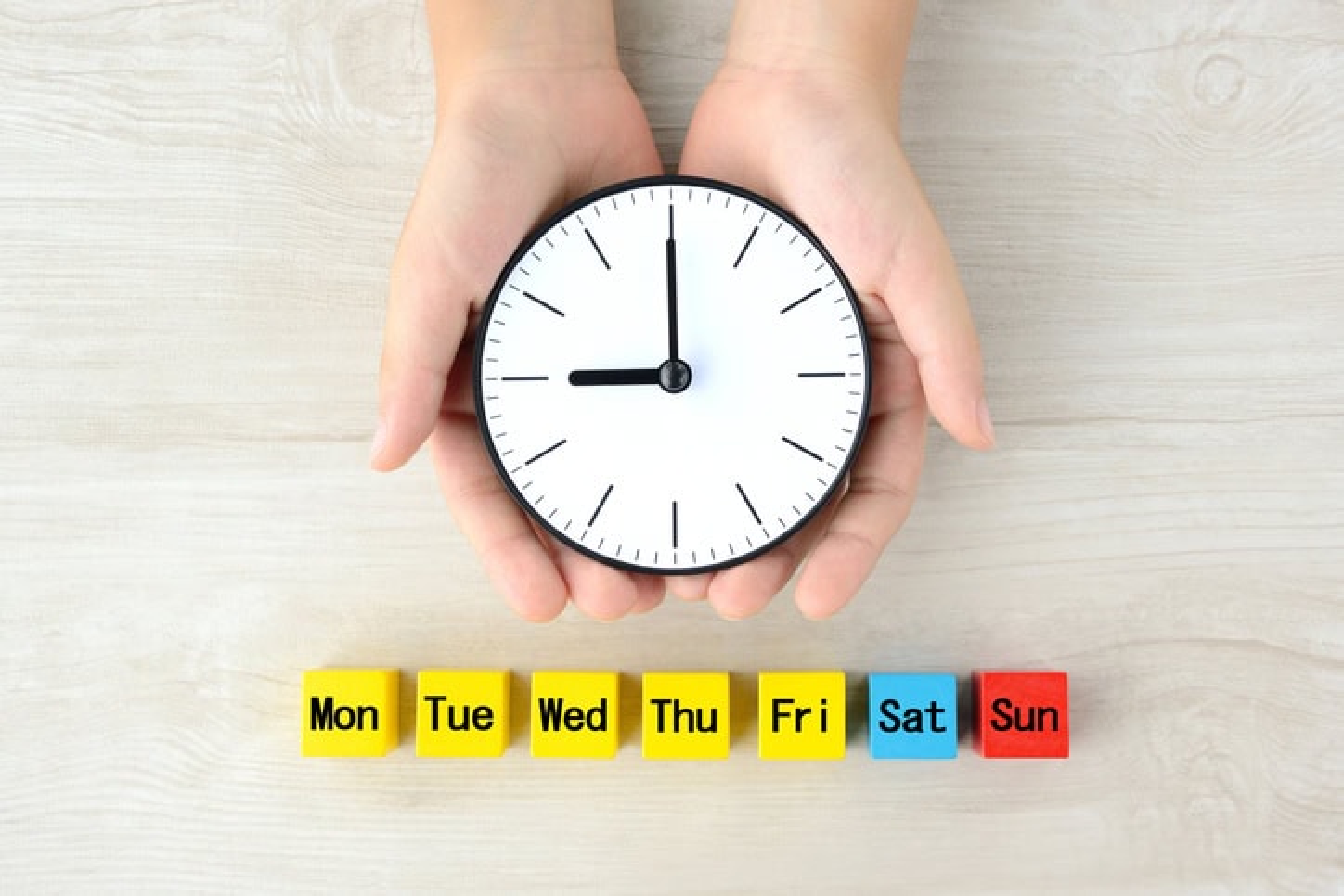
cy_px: 448
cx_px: 672
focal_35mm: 55
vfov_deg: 24.6
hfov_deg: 36.2
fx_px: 2054
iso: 640
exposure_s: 1/60
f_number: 13
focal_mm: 55
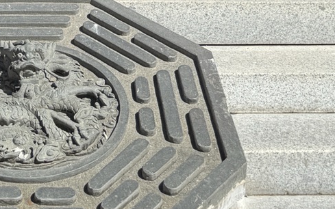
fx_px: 950
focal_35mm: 104
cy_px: -356
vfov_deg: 10.2
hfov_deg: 19.6
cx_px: 21
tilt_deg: +8.3
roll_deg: -0.3
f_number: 1.78
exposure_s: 1/2710
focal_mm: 6.76
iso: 80
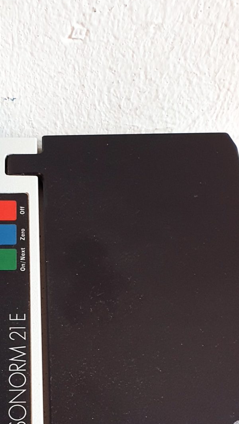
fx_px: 766
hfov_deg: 17.6
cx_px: 51
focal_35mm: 68
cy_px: 313
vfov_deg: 30.5
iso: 200
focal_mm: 4.3
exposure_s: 1/50
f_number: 2.4
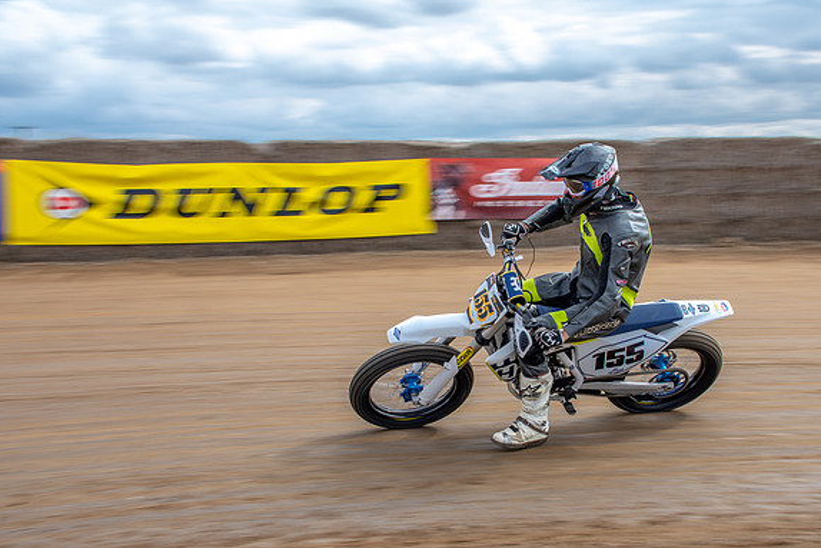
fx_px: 1140
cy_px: 293
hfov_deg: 39.5
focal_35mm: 50
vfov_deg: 27.0
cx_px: 478
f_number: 8
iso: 125
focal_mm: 28
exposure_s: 1/125
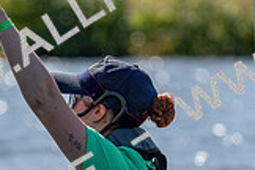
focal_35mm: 1140
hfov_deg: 1.8
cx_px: 60
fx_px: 8074
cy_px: 147
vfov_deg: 1.2
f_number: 6.3
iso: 250
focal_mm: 318
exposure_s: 1/2000
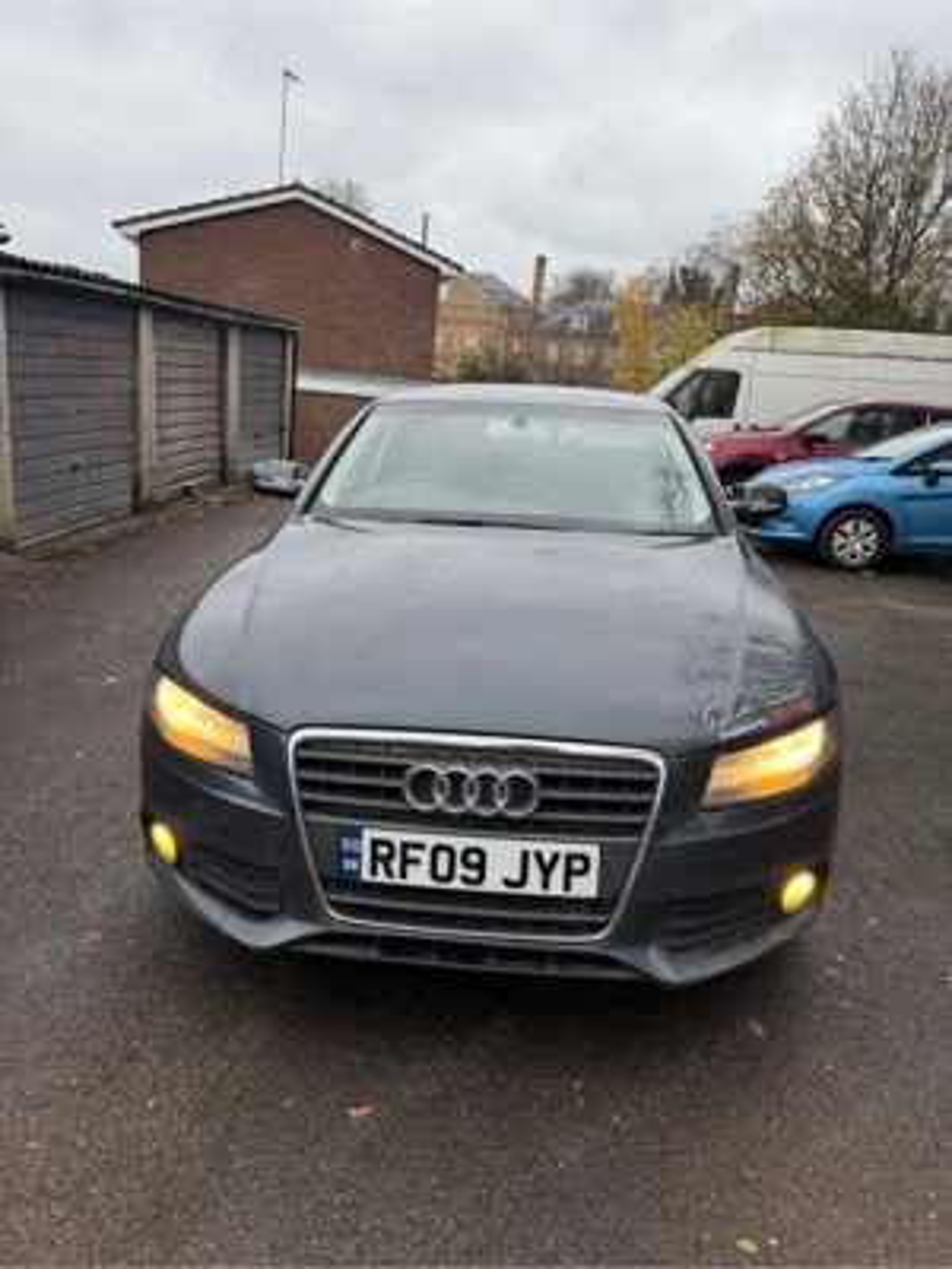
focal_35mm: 24
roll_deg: -6.2
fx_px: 880
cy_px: 634
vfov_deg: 71.6
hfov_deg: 56.8
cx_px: 476
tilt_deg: -16.3
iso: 200
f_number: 1.78
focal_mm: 6.76
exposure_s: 1/121
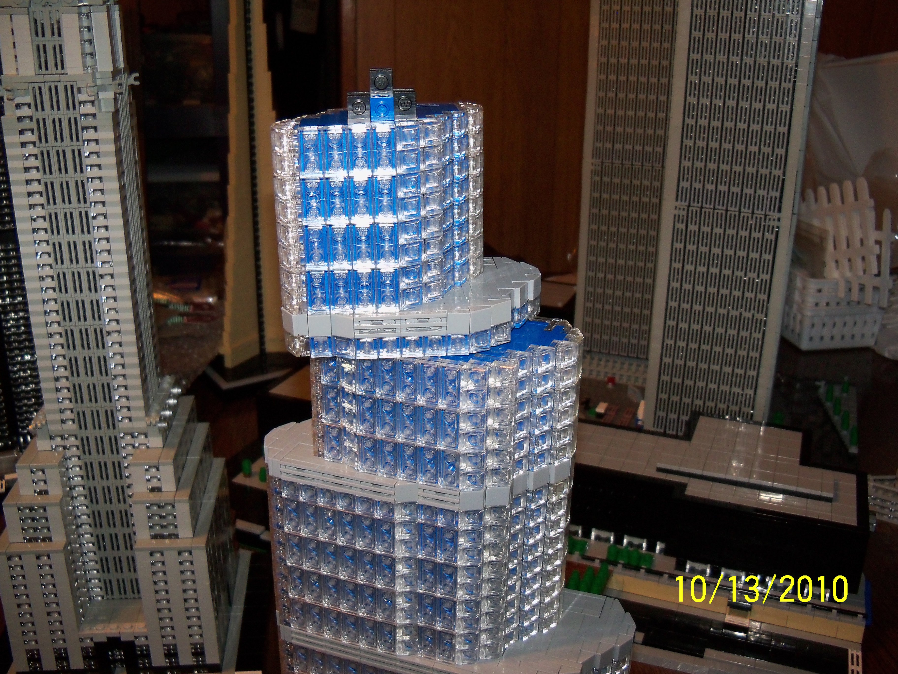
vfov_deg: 40.7
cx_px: 449
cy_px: 337
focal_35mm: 35
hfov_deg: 52.6
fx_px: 908
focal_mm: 6.2
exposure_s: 1/30
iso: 200
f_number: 3.5
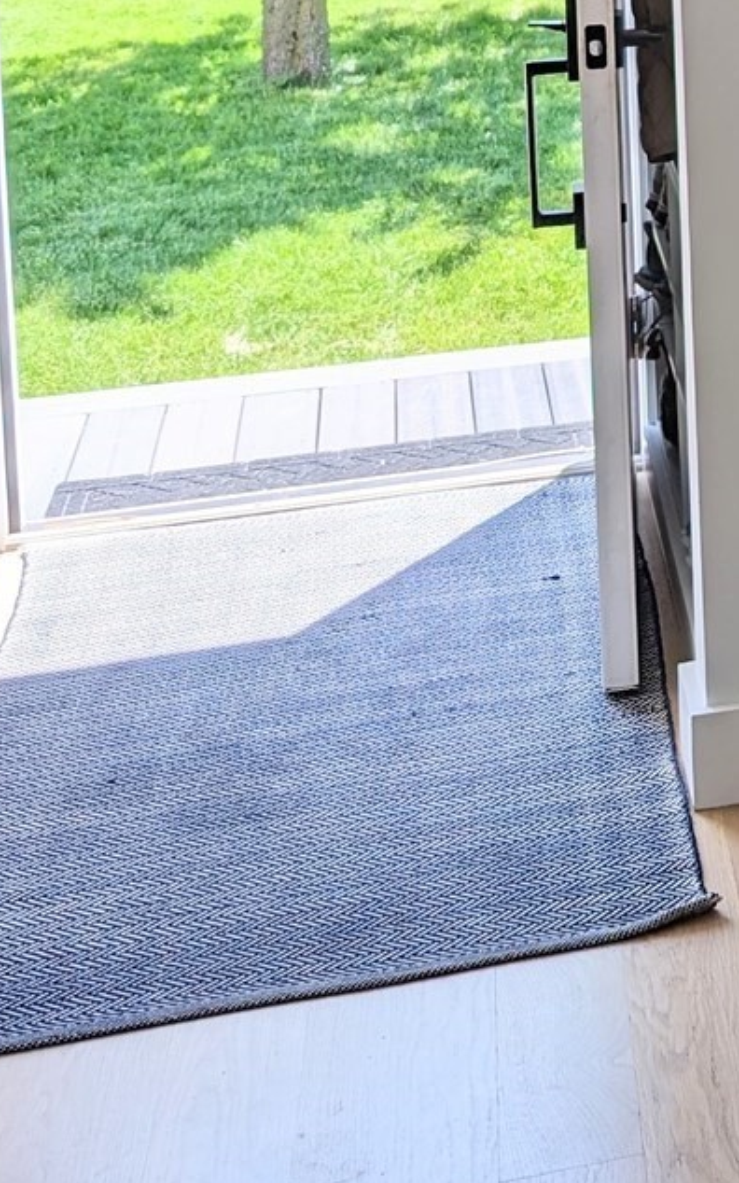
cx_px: 1517
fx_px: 2644
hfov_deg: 13.4
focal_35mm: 82
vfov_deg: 23.1
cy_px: -243
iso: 19
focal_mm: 6.9
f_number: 1.68
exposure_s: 1/294
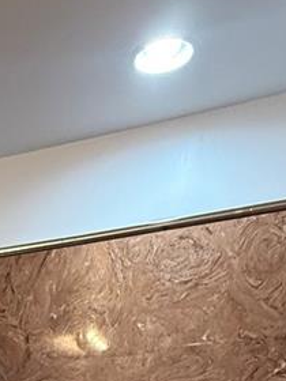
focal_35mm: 60
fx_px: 661
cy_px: 629
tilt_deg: -14.3
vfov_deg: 23.0
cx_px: -67
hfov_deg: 22.3
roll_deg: +1.8
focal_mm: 2.22
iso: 400
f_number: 2.2
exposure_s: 1/60
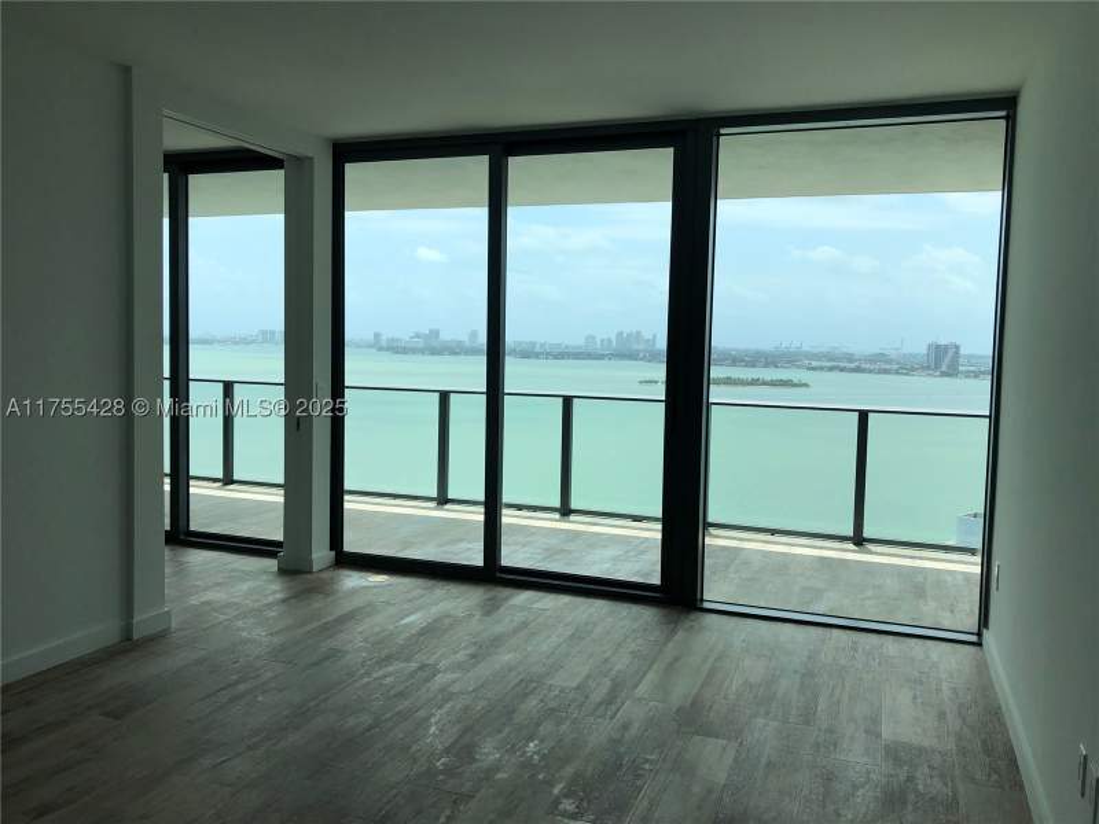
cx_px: 550
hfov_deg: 63.4
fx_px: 889
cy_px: 412
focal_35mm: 28
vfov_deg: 49.7
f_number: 1.8
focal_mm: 3.99
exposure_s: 1/1845
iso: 20
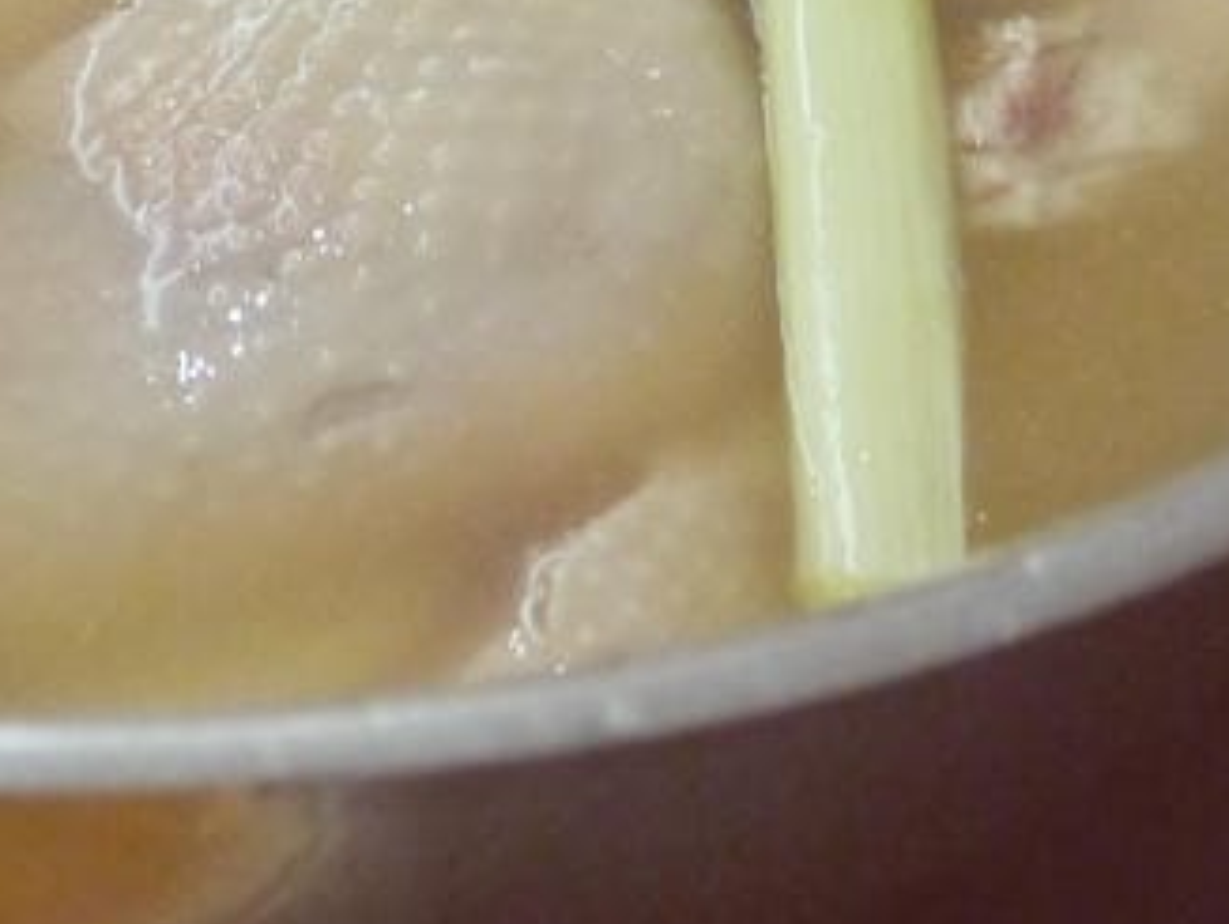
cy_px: -215
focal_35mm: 103
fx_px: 3660
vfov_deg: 13.9
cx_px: -396
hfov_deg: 17.8
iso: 1250
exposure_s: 1/60
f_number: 3.5
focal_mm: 14
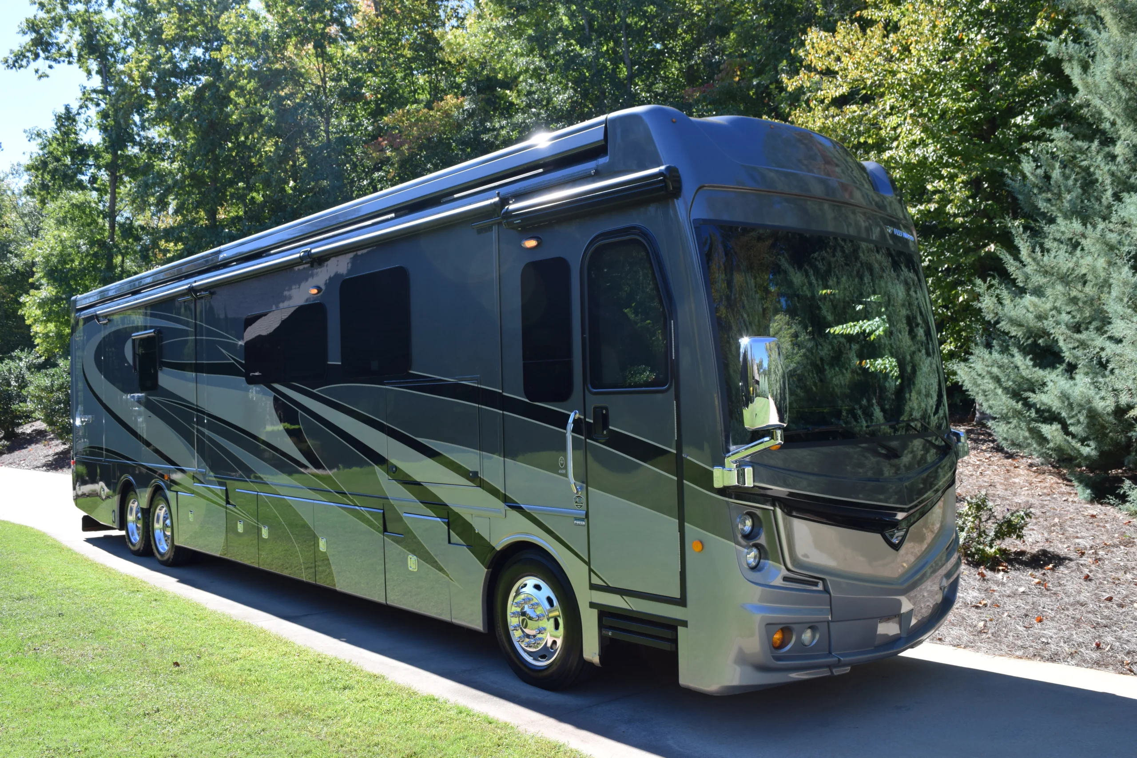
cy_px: 379
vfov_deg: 41.7
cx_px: 568
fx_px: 995
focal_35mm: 32
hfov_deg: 59.5
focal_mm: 21
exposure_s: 1/250
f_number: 8
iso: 250
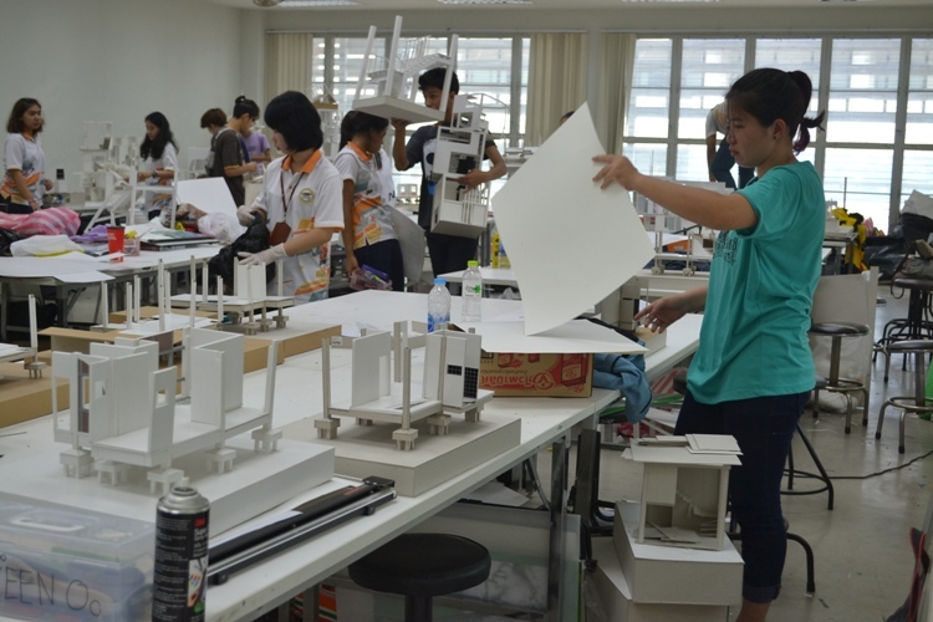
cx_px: 466
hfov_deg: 41.1
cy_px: 311
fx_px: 1244
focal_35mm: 48
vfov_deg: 28.1
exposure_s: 1/200
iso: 400
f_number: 4.8
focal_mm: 32
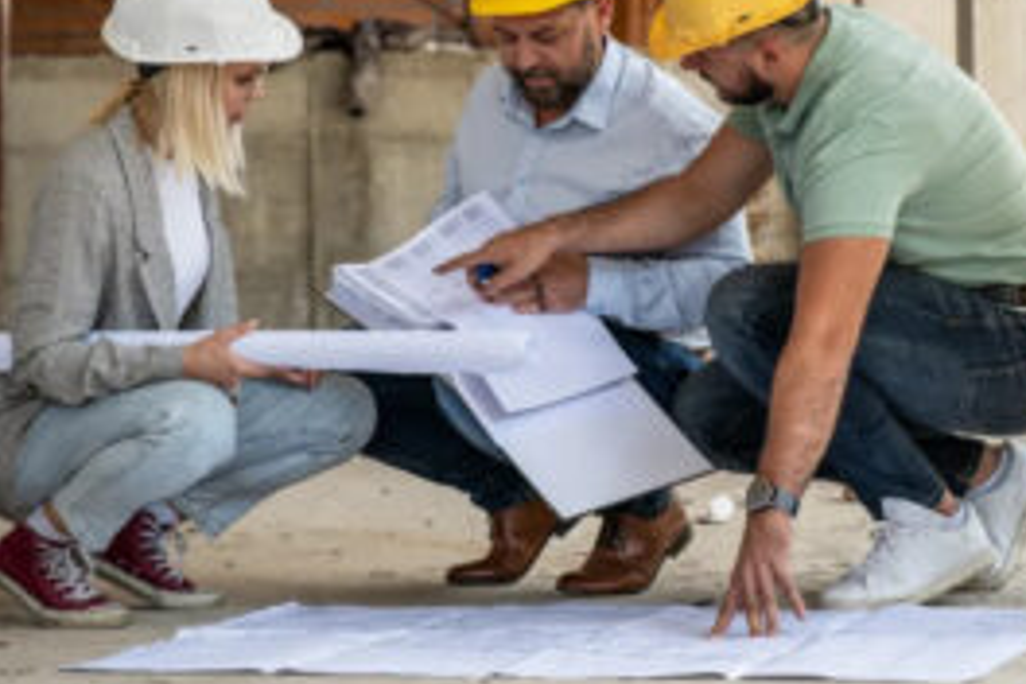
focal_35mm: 129
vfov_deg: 10.6
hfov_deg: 15.9
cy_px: 274
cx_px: 618
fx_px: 3676
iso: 200
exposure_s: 1/250
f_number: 4
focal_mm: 85
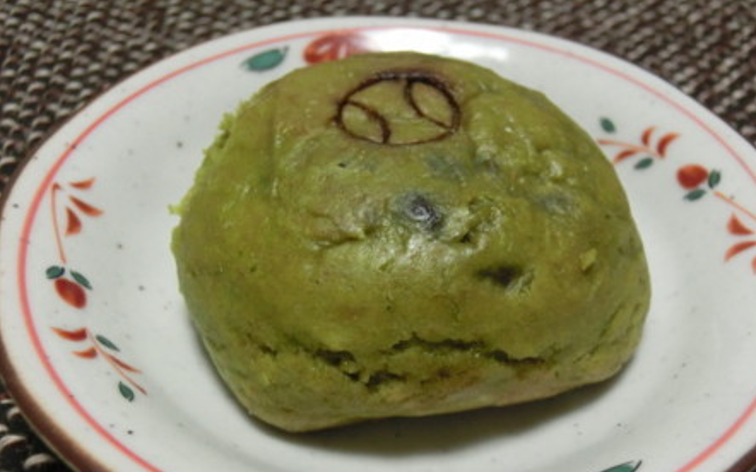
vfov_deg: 31.2
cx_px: 383
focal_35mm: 41
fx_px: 845
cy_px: 274
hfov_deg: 48.2
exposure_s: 1/25
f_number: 3.9
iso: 800
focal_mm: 6.67
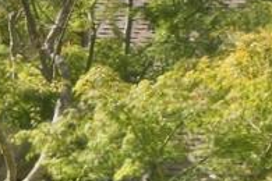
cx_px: -554
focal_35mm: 123
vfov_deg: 10.7
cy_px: 284
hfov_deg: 10.8
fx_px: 929
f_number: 11
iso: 320
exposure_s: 1/200
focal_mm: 16
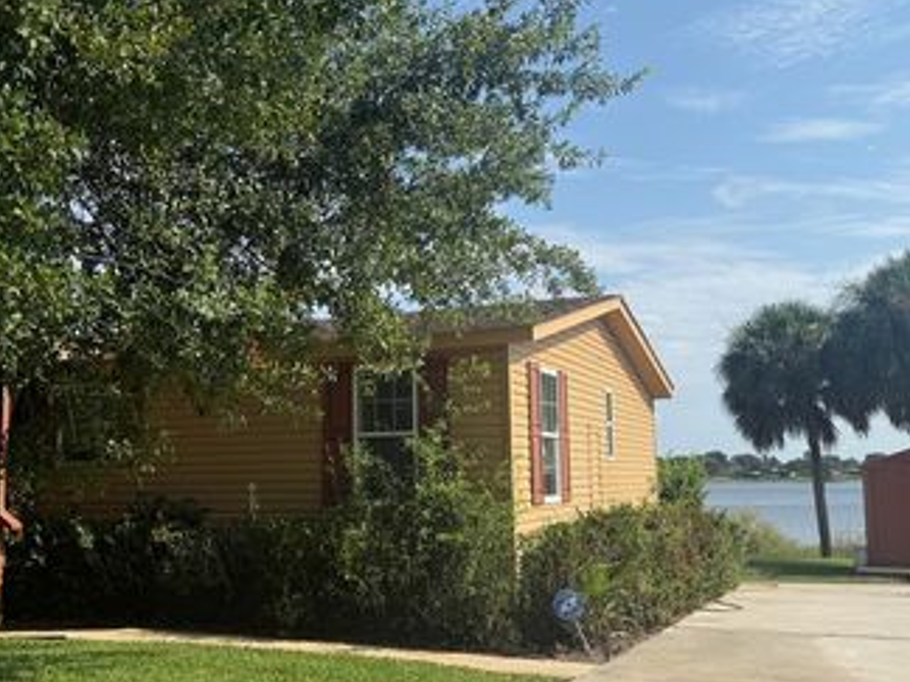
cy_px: 358
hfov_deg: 50.0
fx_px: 973
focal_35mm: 37
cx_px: 402
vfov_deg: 38.7
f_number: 1.78
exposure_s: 1/4975
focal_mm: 6.76
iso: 80
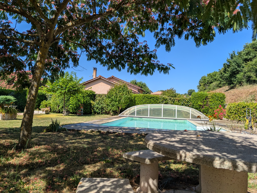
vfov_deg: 56.9
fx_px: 178
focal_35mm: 24
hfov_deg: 71.5
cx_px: 128
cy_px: 96
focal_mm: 6.9
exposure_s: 1/1073
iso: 20
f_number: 1.68
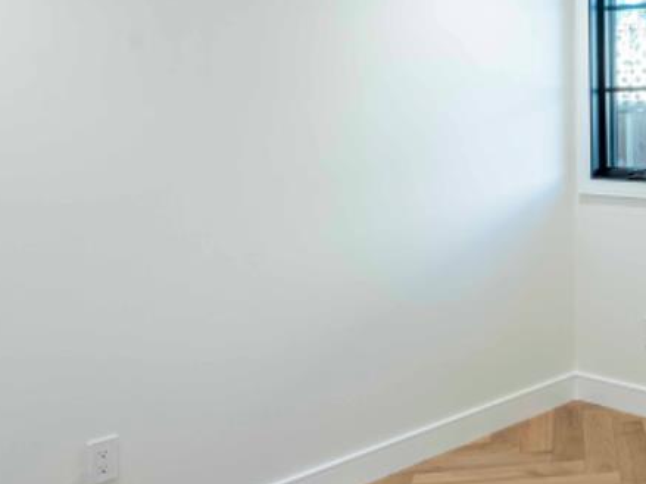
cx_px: 717
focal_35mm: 46
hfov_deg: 35.2
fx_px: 858
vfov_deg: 30.7
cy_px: 94
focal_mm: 14
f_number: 9
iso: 400
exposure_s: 1/6
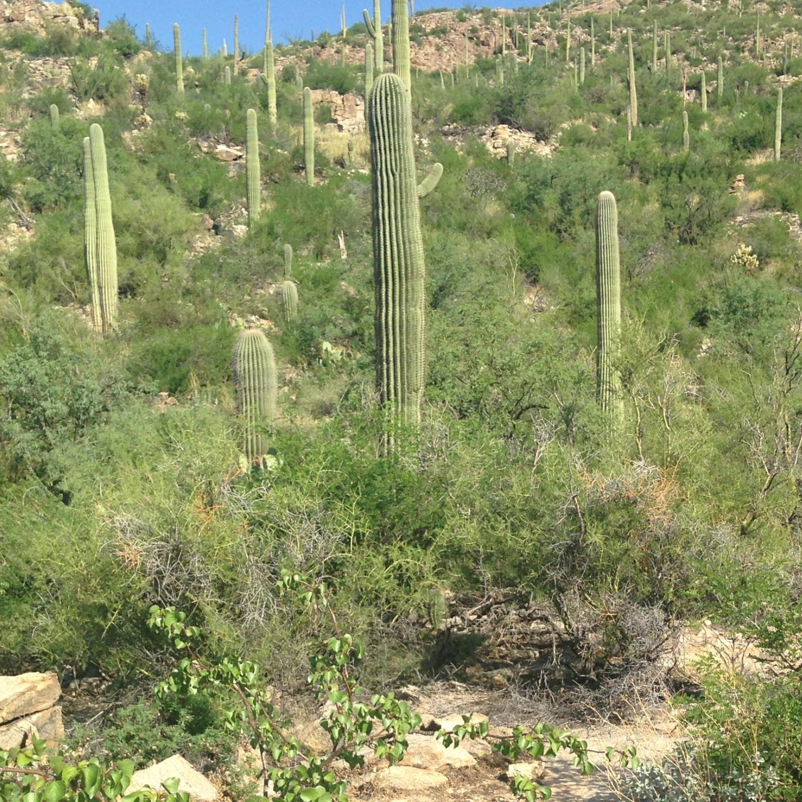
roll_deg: +0.9
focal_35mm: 61
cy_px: 608
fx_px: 1599
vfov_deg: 27.7
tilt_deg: -5.1
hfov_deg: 28.1
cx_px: 437
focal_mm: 4.12
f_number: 2.4
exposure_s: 1/1153
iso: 50
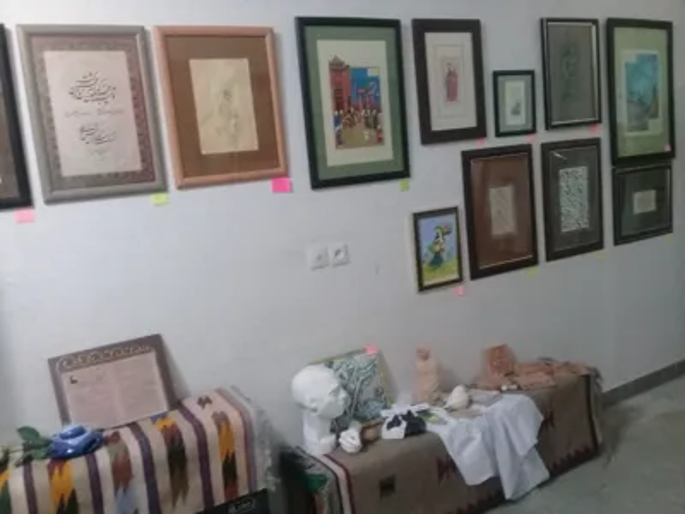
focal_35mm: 31
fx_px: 613
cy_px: 257
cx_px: 342
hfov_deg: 58.4
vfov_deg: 45.4
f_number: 2.2
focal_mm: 3.3
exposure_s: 1/17
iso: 200
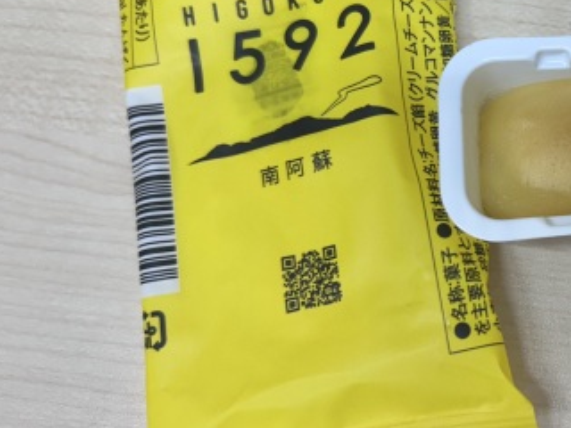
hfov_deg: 34.4
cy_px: 144
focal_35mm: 52
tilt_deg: -74.9
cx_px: 532
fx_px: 858
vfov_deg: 27.9
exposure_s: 1/100
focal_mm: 5.7
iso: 80
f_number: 1.5
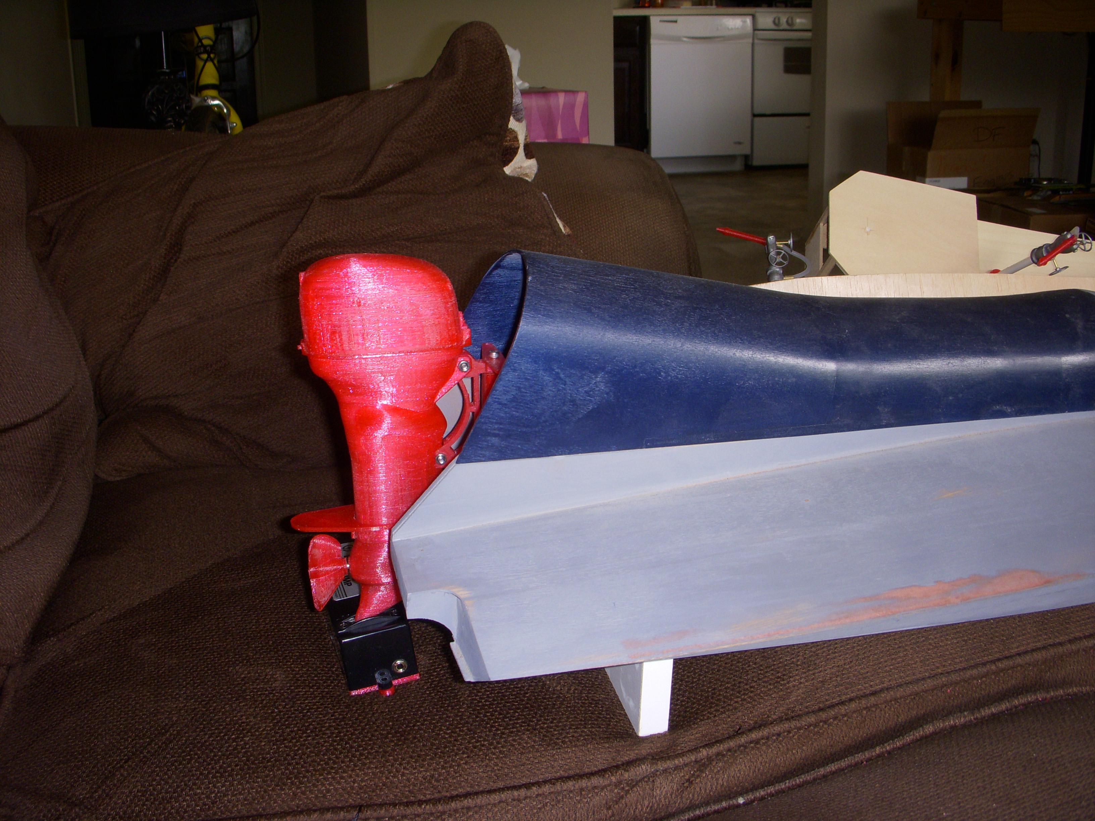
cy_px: 410
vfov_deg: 37.7
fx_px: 1202
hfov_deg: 49.0
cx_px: 548
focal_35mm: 38
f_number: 3.3
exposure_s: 1/30
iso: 100
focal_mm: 6.3
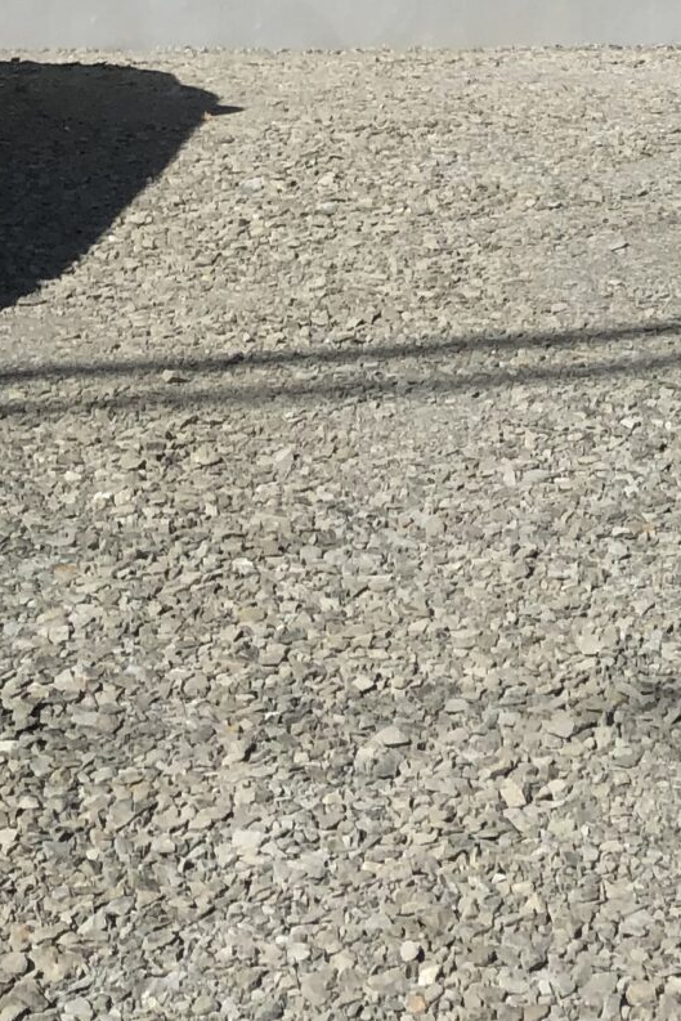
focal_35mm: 94
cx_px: 1065
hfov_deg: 13.6
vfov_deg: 20.1
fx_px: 2666
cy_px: -270
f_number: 1.8
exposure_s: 1/3436
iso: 20
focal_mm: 3.99
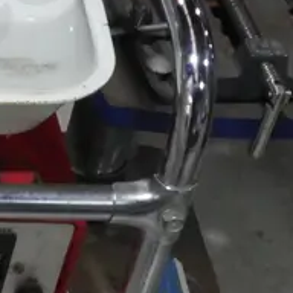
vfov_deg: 10.2
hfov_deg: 9.2
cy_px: 307
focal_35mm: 170
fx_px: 1628
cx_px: -415
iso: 1000
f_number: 9
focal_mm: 18
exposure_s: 1/60
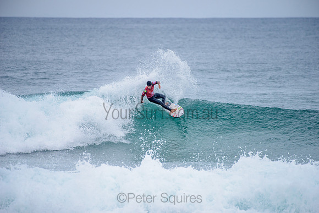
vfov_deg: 2.8
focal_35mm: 500
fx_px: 4431
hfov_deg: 4.1
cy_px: 106
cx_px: 160
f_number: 5.6
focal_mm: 500
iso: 250
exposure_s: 1/2000
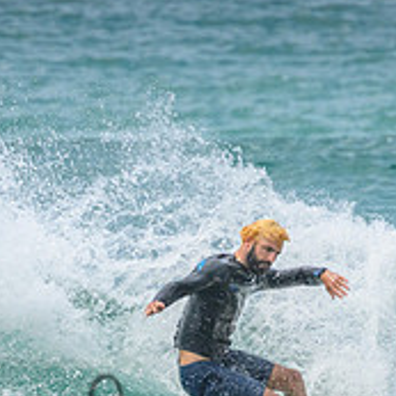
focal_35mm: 2285
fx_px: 29574
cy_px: 390
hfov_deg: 0.8
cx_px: 188
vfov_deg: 0.8
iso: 1250
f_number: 11
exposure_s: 1/3200
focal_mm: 800
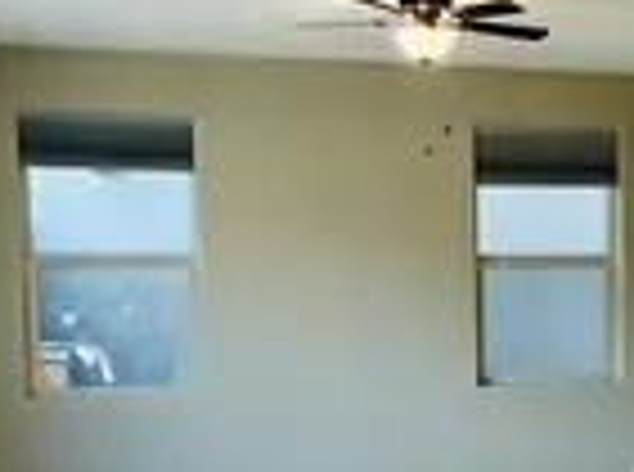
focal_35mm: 74
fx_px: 1352
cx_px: 549
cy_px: 405
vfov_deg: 19.5
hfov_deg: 25.7
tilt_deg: -4.9
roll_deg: +0.7
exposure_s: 1/120
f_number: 1.6
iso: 64
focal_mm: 5.1
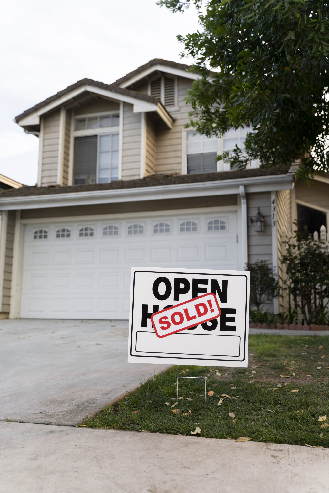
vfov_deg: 55.8
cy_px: 246
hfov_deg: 38.9
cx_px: 164
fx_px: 466
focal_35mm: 34
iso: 250
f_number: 2.8
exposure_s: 1/1600
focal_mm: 34
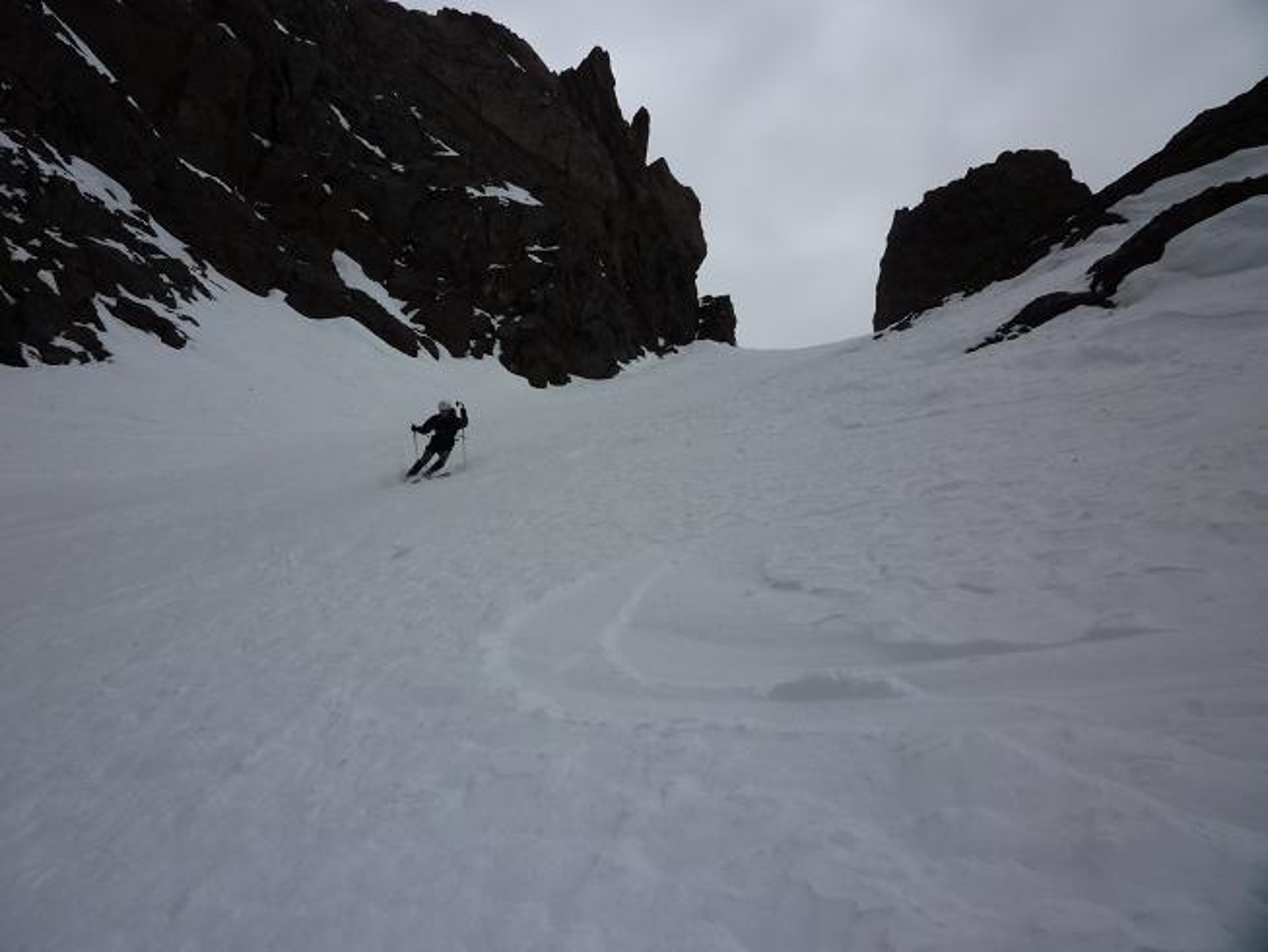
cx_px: 634
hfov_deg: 61.7
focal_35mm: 29
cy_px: 476
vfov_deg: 48.2
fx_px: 1062
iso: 80
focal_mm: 5.2
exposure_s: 1/640
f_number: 8
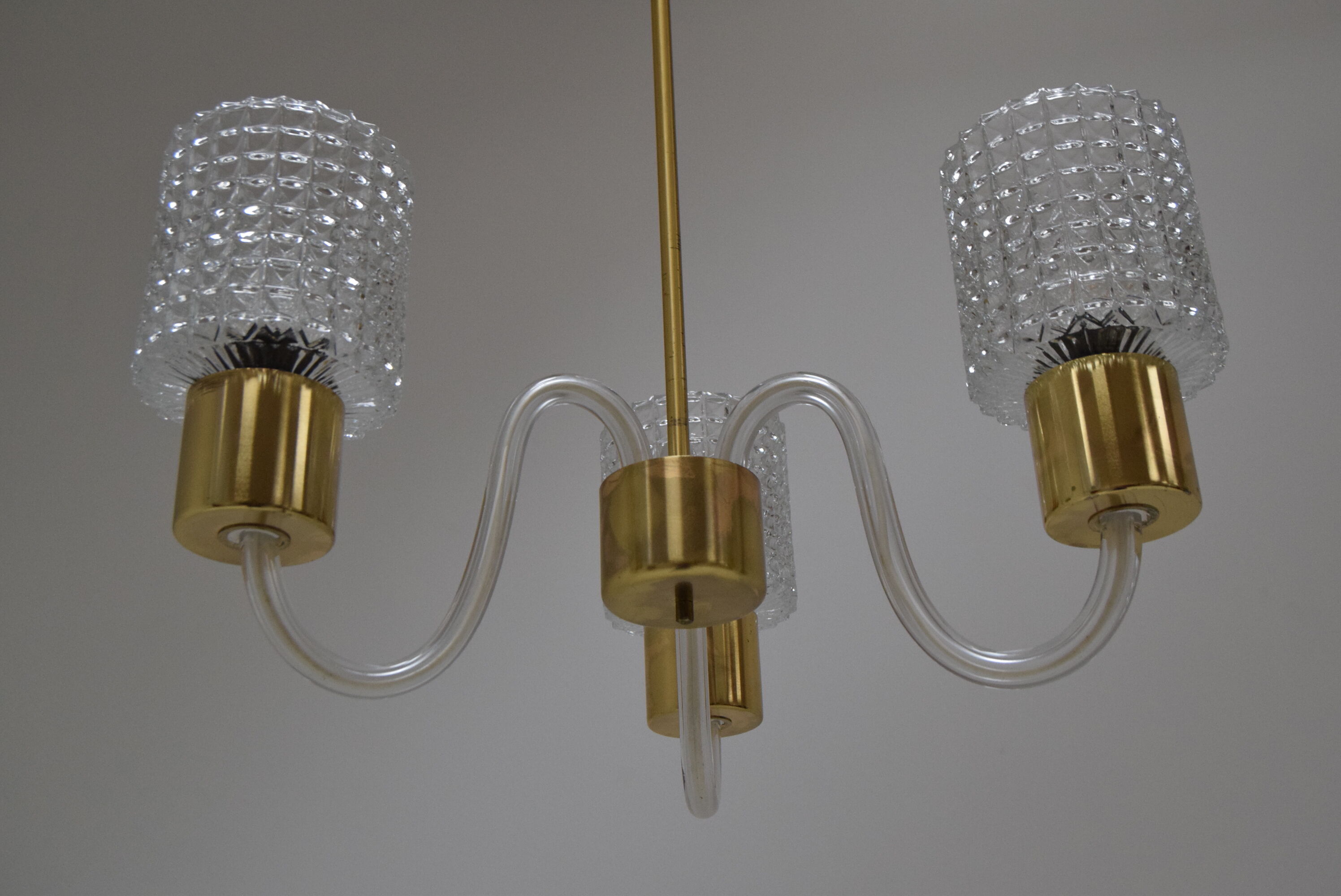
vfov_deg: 28.1
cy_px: 448
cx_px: 670
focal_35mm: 48
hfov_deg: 41.1
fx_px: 1789
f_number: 7.1
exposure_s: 1/200
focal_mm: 32
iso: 1600
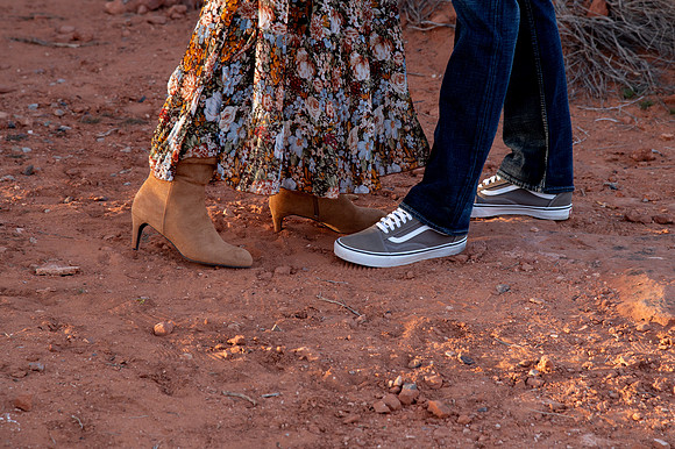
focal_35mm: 143
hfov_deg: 14.4
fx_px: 2676
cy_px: 182
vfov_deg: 9.6
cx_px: 378
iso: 400
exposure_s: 1/200
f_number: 6.3
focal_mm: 120
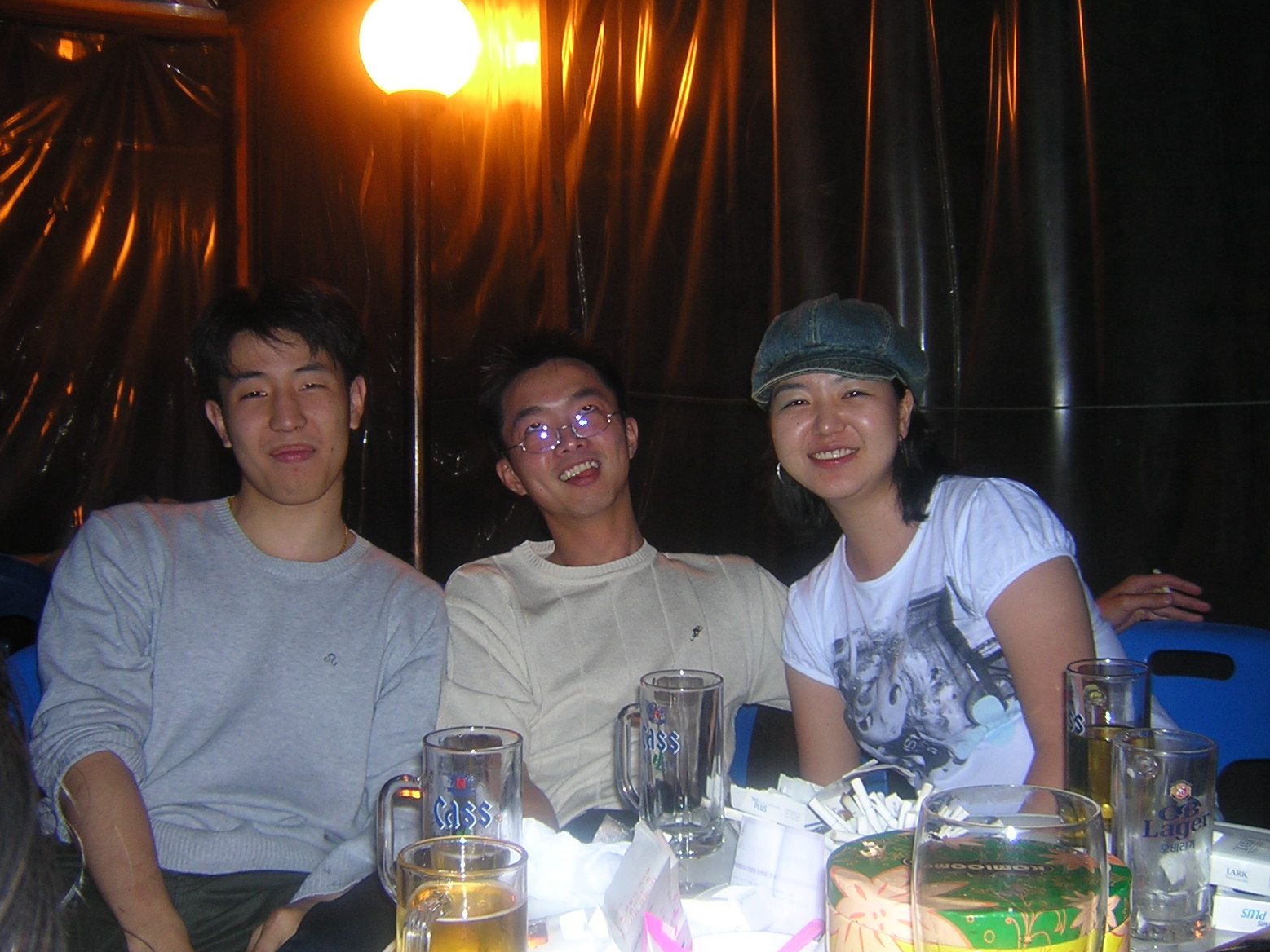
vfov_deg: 38.7
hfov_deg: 50.1
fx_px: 1358
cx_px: 639
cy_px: 475
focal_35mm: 37
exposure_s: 1/60.1
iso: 100
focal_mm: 4.7
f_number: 2.6
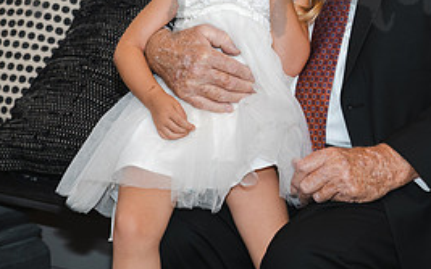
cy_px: -31
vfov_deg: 8.9
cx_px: 316
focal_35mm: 146
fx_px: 1715
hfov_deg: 14.3
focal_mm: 66
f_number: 4
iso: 1000
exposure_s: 1/200
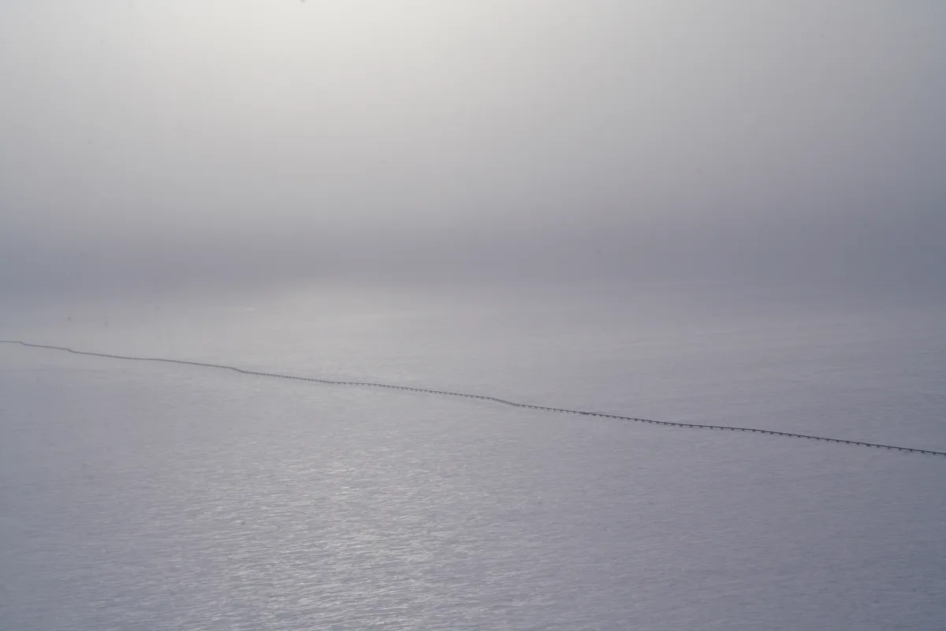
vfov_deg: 19.5
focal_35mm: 70
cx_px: 473
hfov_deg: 28.8
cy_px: 316
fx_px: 1839
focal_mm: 70
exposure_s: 1/320
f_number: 14
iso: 100
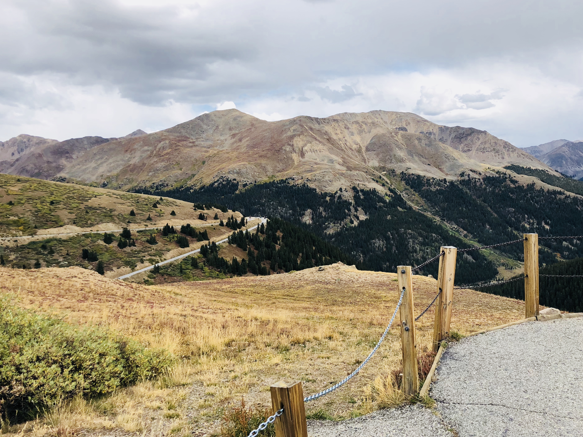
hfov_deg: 59.9
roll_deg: +2.5
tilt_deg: -5.4
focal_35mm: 30
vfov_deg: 46.8
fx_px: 505
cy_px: 219
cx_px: 305
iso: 20
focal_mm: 4
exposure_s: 1/1080
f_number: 1.8
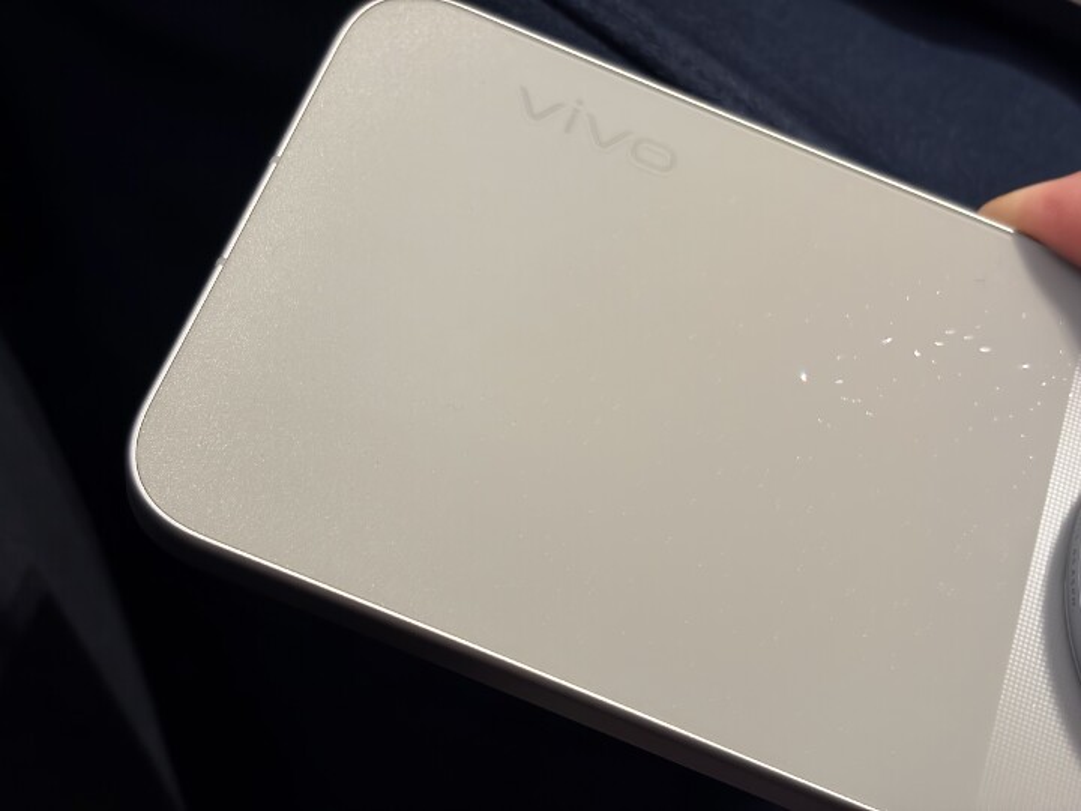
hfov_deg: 36.8
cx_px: 540
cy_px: 406
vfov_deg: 28.0
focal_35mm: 52
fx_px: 1624
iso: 100
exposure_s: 1/57
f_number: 1.6
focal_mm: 5.96
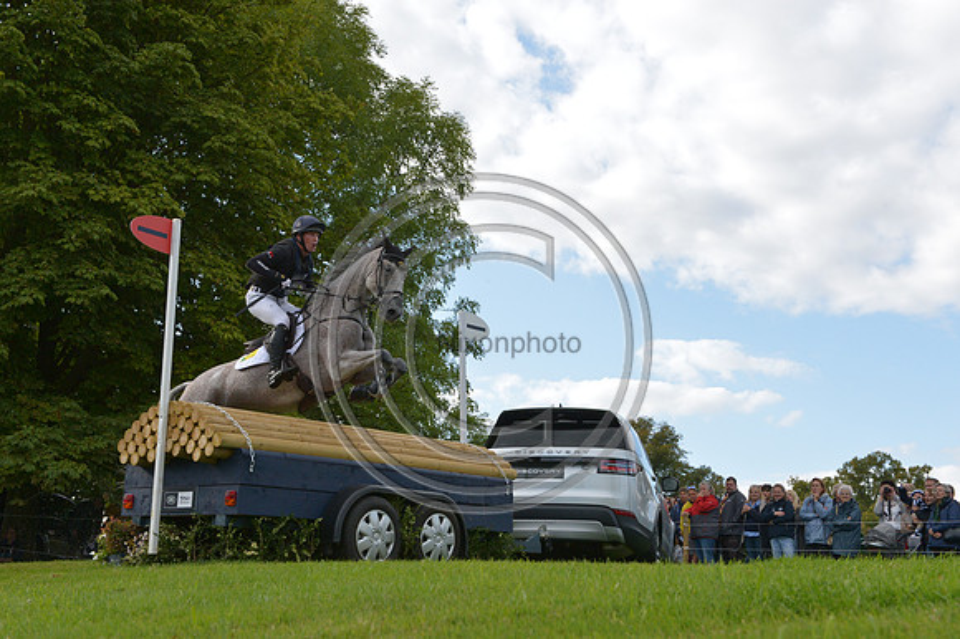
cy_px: 320
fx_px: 1333
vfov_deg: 27.0
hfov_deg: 39.6
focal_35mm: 50
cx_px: 480
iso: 2000
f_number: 11
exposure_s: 1/1600
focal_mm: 50
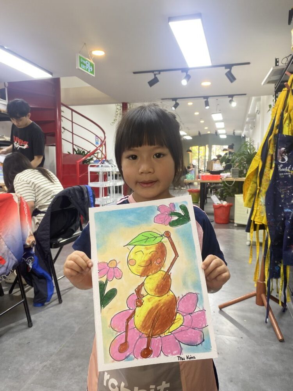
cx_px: 146
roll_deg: -0.2
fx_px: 293
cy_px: 196
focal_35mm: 26
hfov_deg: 53.1
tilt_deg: -4.7
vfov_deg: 67.3
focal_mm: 4.25
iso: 80
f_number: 1.8
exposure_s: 1/100
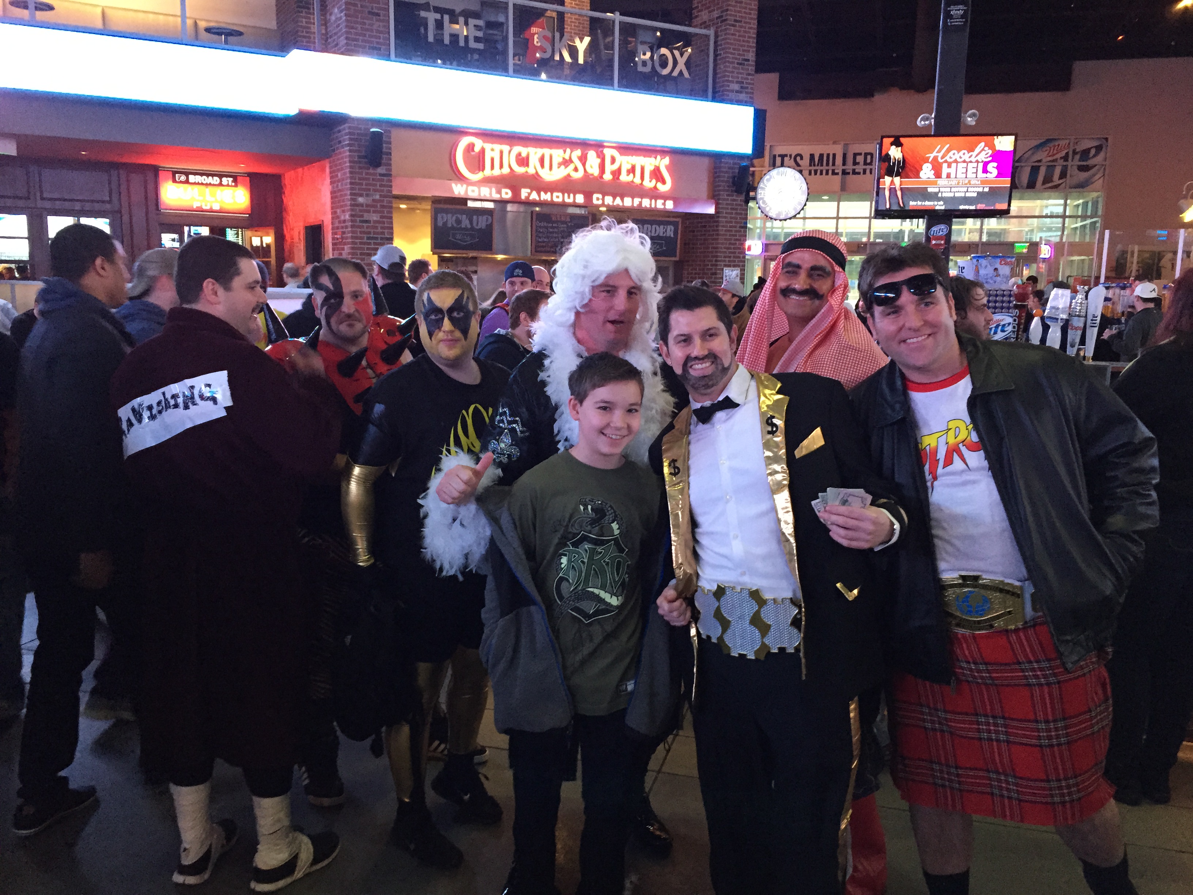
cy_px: 448
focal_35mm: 29
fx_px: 999
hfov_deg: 61.7
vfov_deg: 48.2
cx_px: 596
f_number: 2.2
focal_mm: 4.15
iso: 250
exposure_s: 1/15
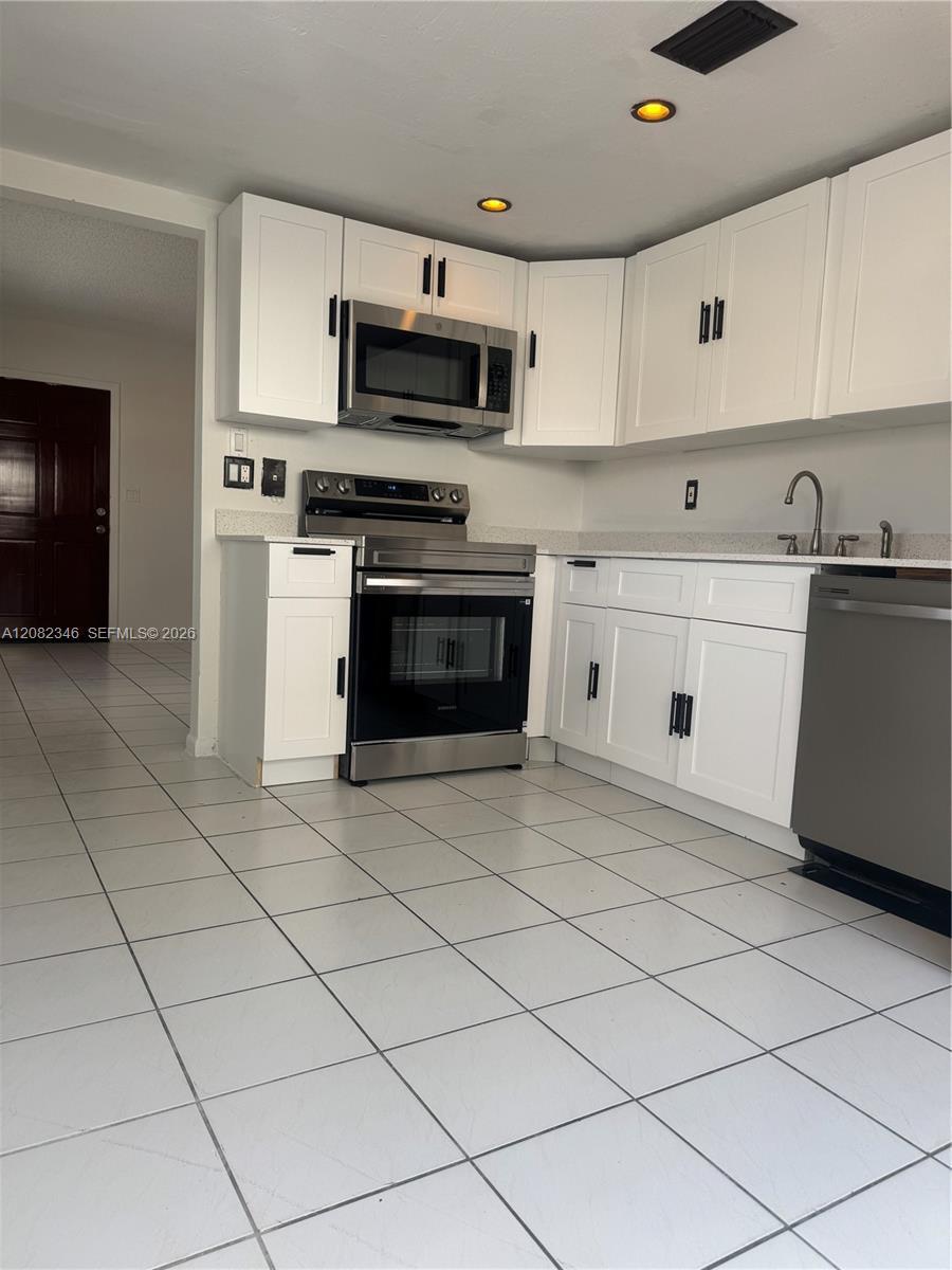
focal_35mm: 24
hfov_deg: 56.8
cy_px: 635
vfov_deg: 71.6
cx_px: 476
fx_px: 880
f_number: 1.78
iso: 64
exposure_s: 1/270
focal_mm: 6.76
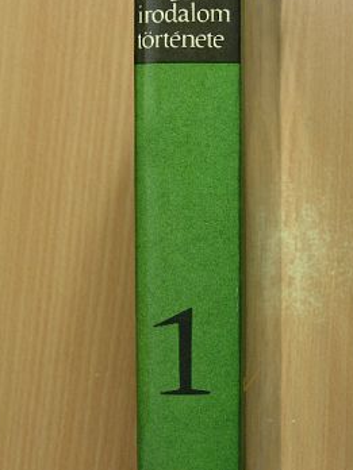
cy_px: 234
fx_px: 938
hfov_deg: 21.3
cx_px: 187
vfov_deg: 28.2
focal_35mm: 69
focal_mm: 8.8
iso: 89
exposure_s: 1/29.8
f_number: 3.5
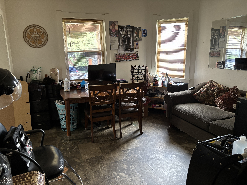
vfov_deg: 53.1
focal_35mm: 26
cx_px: 124
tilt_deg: -13.2
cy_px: 92
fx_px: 186
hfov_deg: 67.3
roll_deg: +0.8
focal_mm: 5.96
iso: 500
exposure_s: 1/54
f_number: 1.6
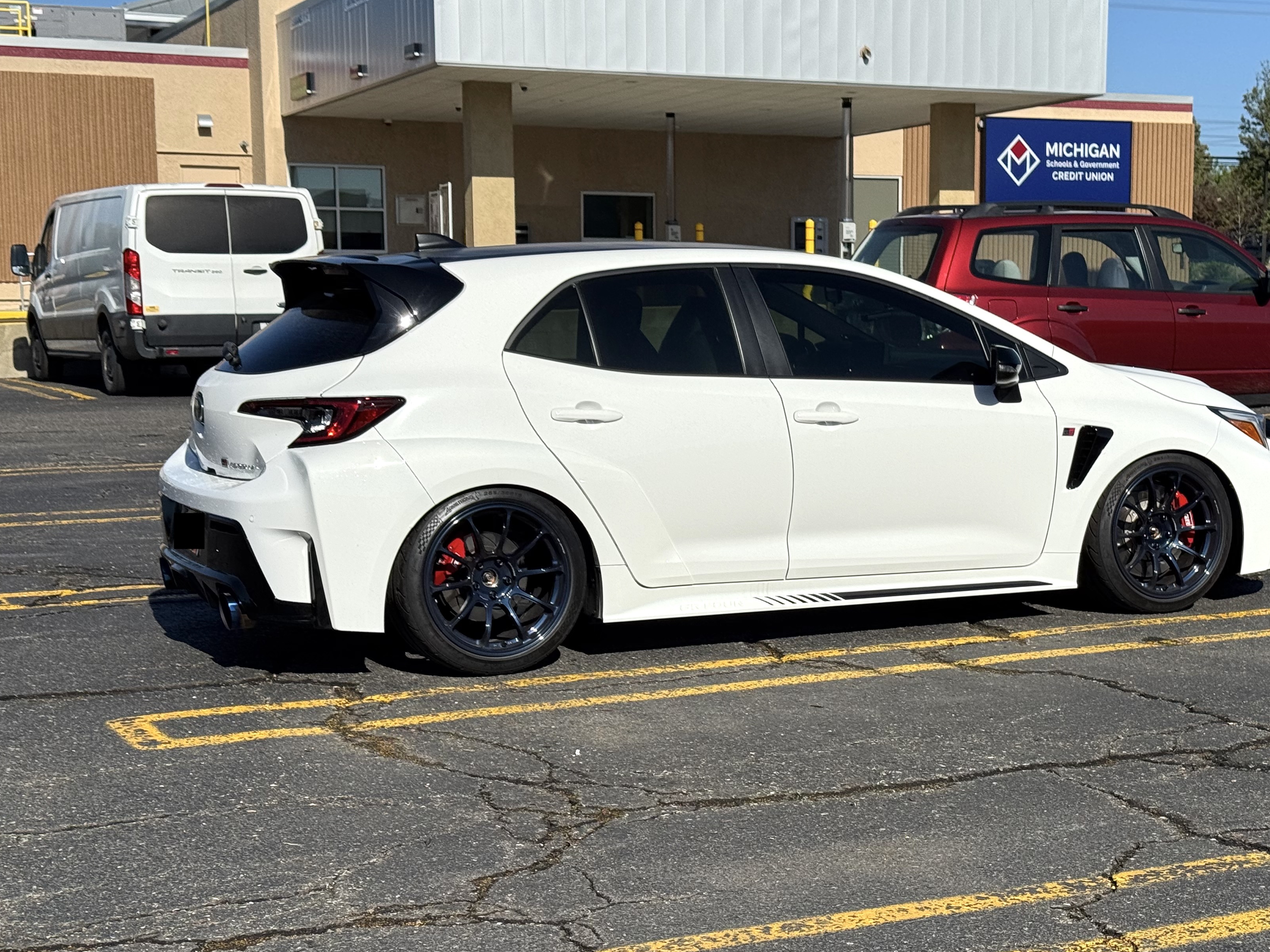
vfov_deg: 24.4
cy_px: 579
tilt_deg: -7.7
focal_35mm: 60
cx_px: 783
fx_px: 2201
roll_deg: -0.5
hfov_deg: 32.1
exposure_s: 1/10526
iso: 64
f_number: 1.78
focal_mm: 6.76
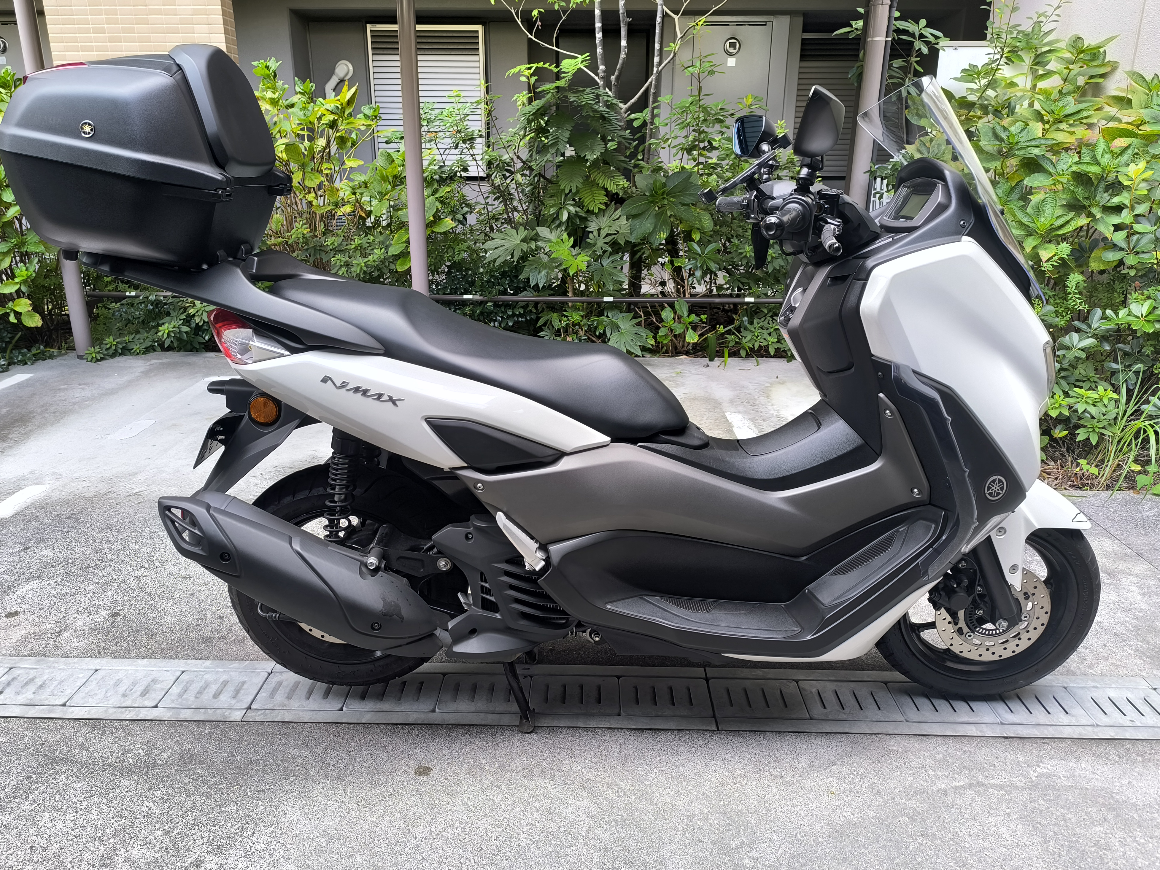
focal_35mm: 24
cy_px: 438
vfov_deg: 56.8
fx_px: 804
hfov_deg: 71.6
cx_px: 568
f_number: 1.65
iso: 80
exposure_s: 1/100
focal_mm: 6.14
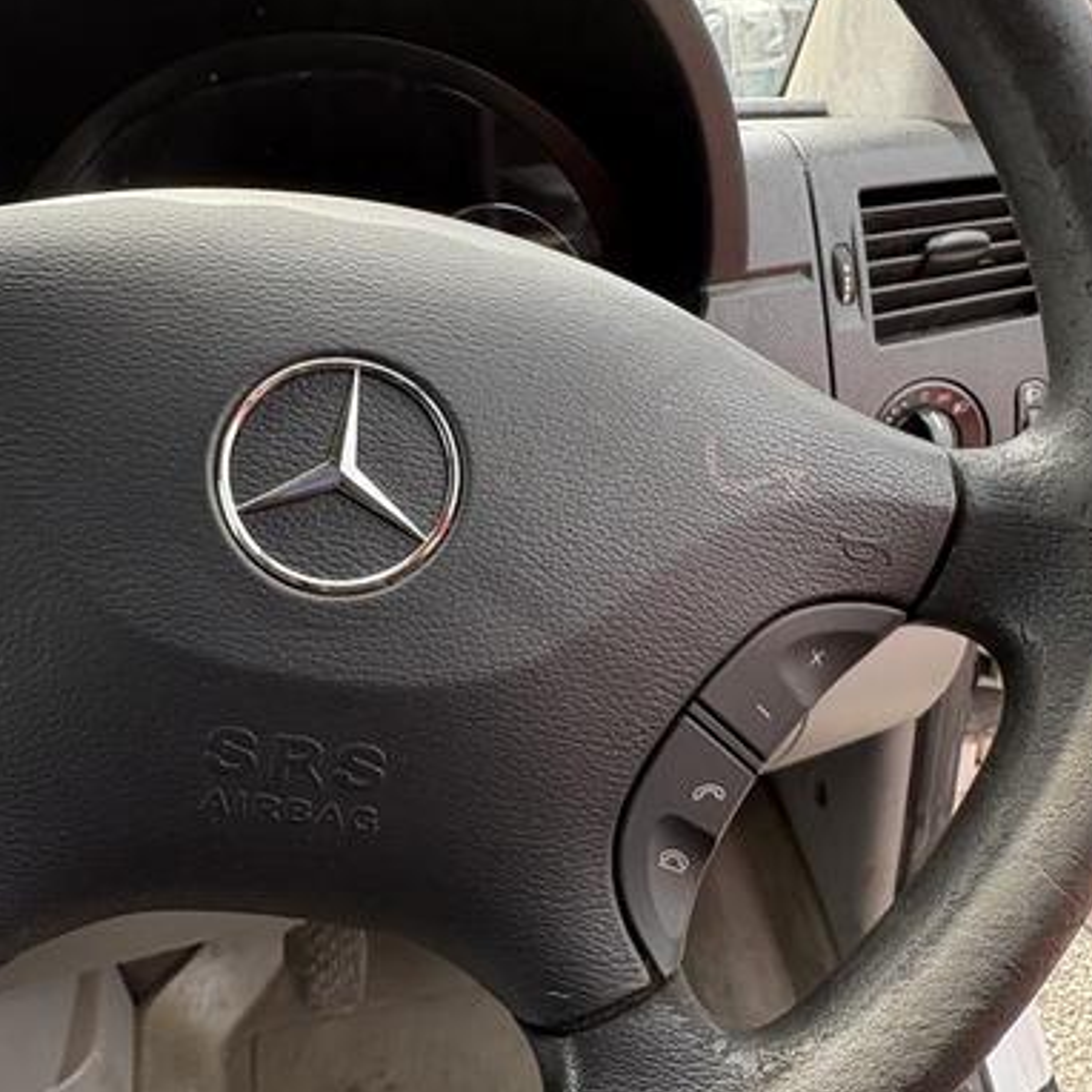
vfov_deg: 55.6
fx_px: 1035
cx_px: 495
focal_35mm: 29
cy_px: 572
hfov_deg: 55.5
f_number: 2.2
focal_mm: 2.22
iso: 64
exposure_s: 1/177
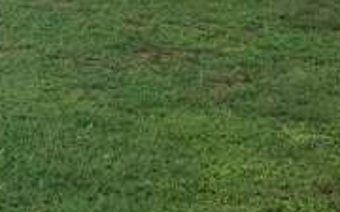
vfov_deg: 14.9
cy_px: -87
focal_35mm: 82
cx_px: 2
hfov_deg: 24.2
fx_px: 759
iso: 16
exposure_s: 1/478
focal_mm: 3
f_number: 1.8
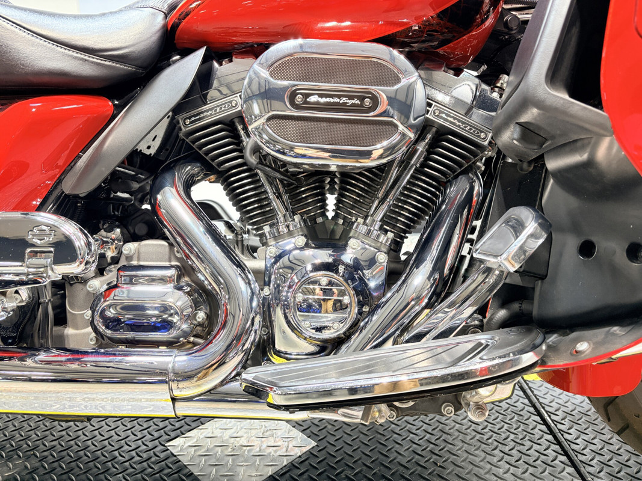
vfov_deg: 53.1
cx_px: 321
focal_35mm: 26
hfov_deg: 67.3
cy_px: 240
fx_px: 482
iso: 100
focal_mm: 5.96
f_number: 1.6
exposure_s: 1/60
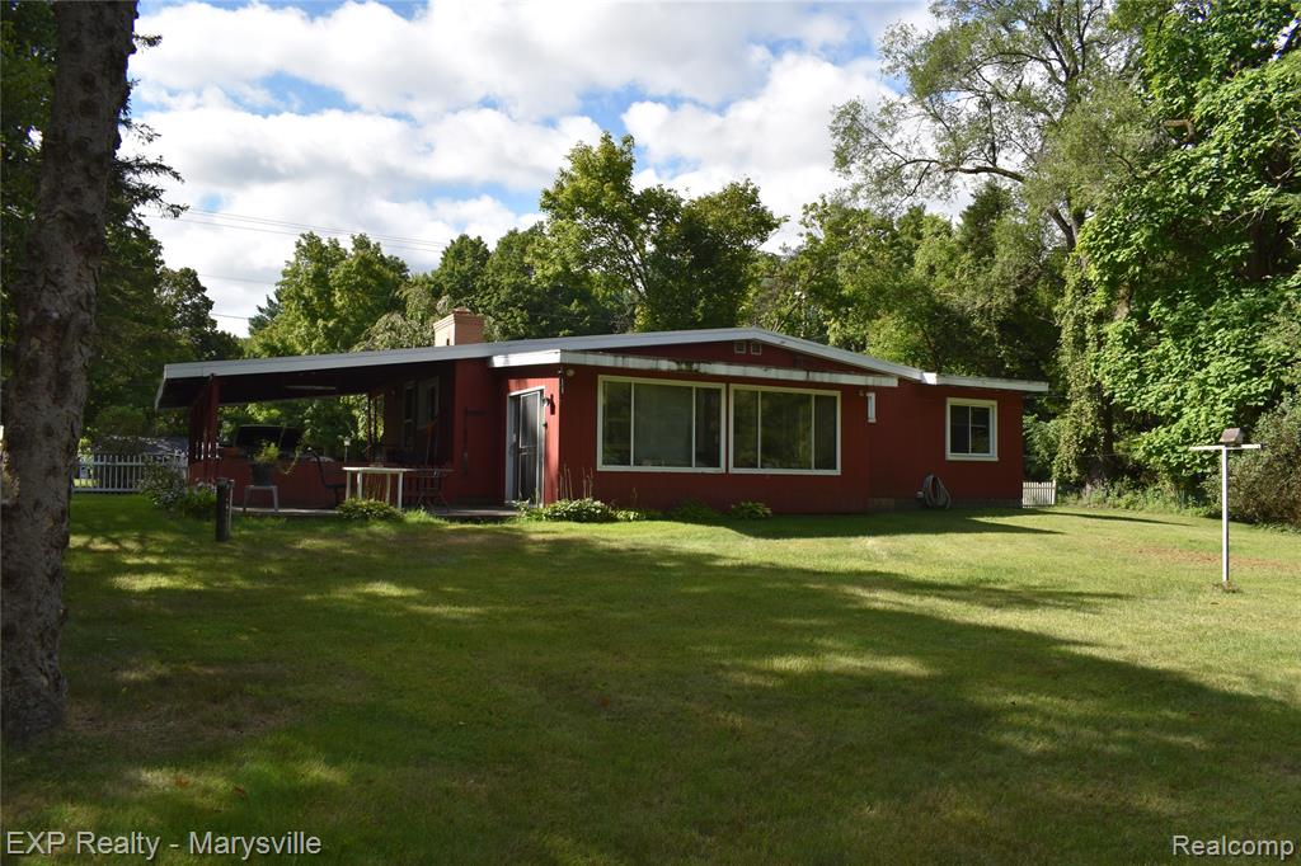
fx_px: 975
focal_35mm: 27
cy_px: 433
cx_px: 650
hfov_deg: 67.4
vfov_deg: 47.9
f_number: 9
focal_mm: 18
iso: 100
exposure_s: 1/200
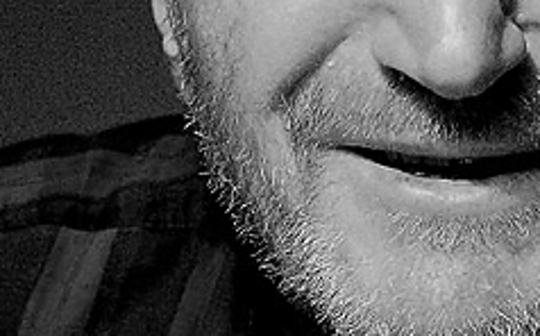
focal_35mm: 198
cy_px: -37
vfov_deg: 6.6
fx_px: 2910
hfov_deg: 10.6
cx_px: 306
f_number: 4.5
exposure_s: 1/30
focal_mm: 44
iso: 800
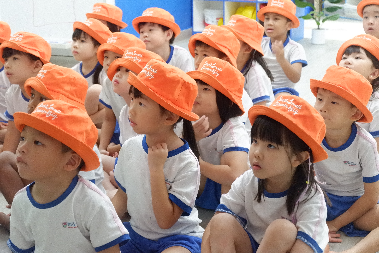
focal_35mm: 60
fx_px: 632
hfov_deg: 33.4
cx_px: 190
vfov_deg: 22.6
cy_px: 126
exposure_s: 1/110
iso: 6400
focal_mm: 40.2
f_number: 5.3
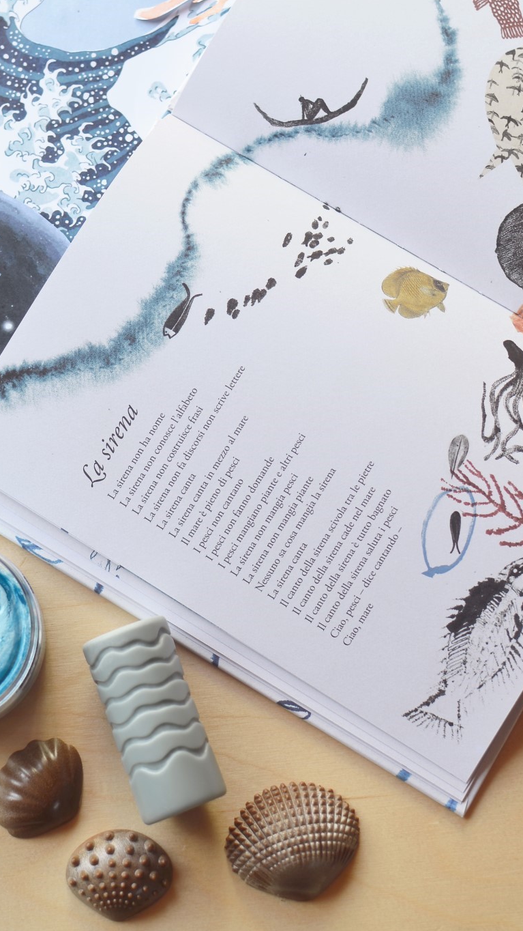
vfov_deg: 32.0
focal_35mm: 66
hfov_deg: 18.3
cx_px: 207
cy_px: 375
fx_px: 1618
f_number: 3.5
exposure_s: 1/100
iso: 100
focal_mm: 35
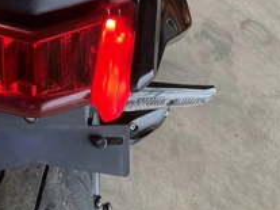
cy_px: 39
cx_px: 37
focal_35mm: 56
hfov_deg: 32.9
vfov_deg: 25.6
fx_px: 453
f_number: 1.8
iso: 160
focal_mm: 3
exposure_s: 1/60
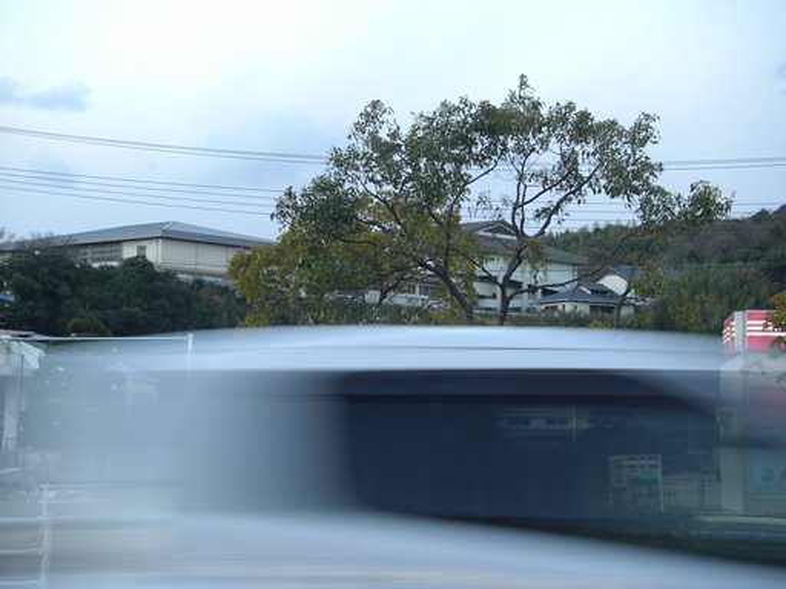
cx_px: 393
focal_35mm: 83
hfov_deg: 23.6
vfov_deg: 17.8
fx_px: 1885
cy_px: 294
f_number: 4
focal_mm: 13.7
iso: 50
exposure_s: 1/13
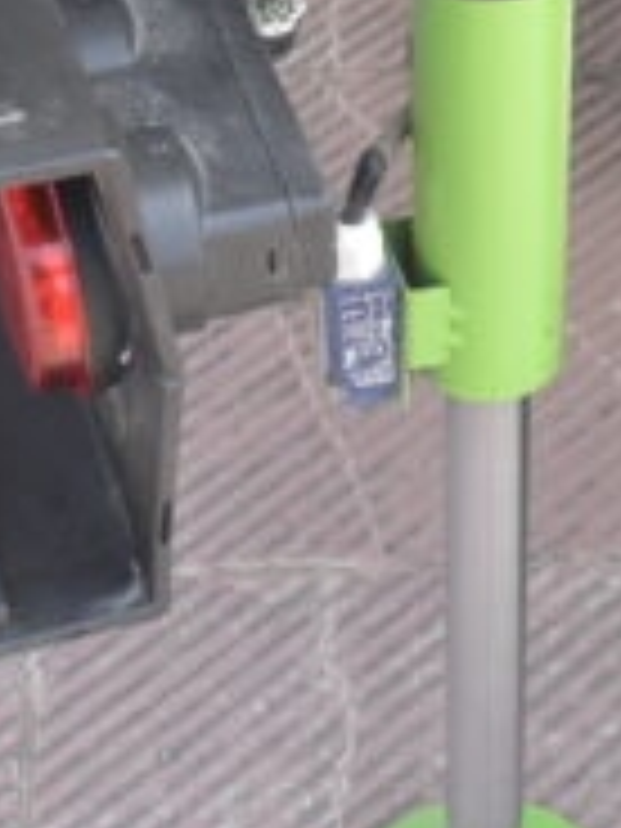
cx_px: 522
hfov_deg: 9.4
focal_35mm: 157
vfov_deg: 12.5
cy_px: 173
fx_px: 3755
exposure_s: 1/1600
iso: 1600
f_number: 5
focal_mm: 26
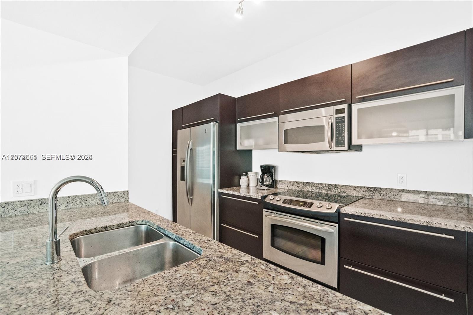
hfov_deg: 100.4
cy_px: 158
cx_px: 236
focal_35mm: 15
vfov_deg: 77.3
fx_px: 197
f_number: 8
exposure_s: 1/15
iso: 3600
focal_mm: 10
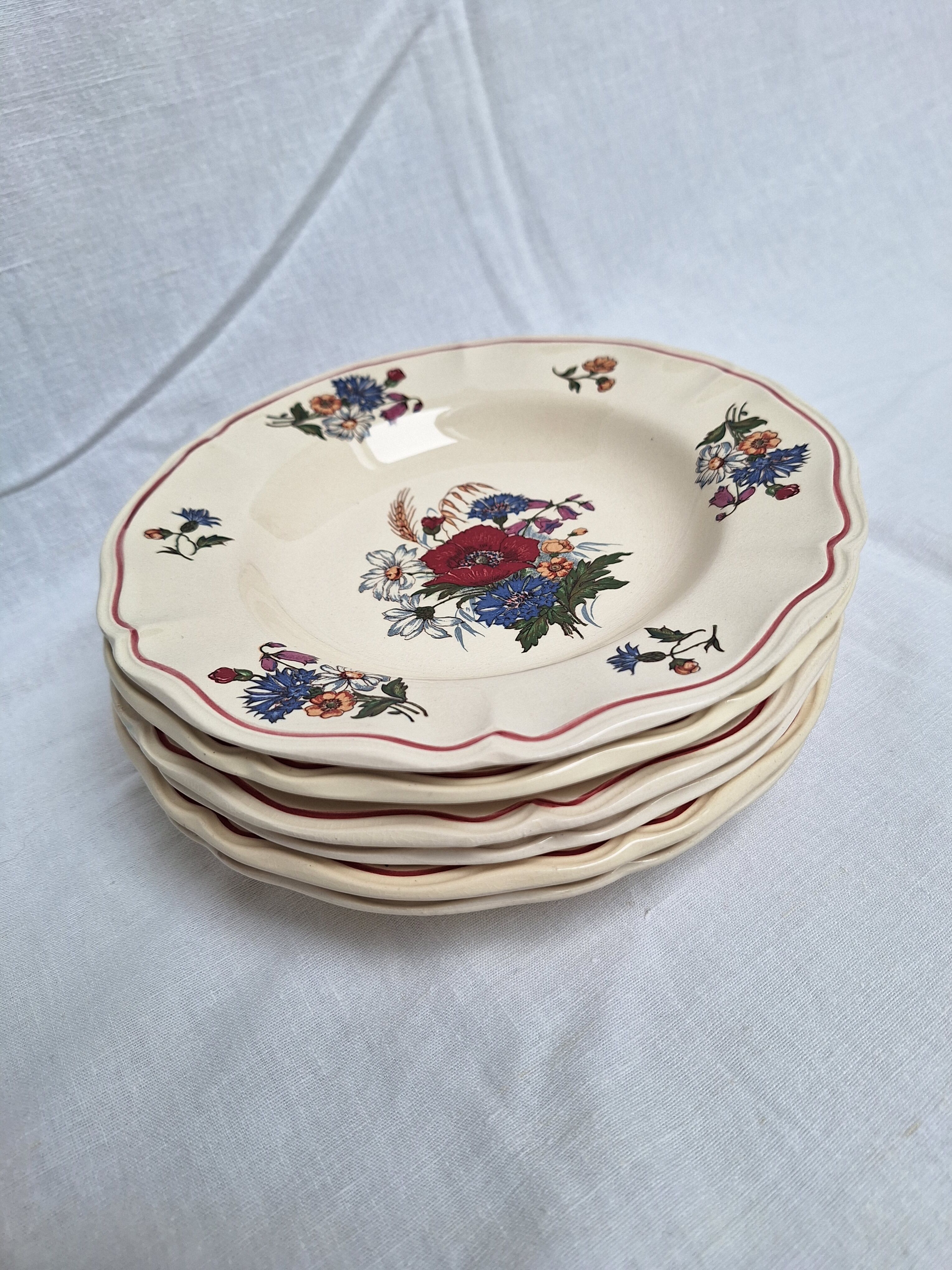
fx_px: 843
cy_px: 635
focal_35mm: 23
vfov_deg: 73.9
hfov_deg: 58.9
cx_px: 476
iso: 40
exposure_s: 1/143
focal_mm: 5.54
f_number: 1.8
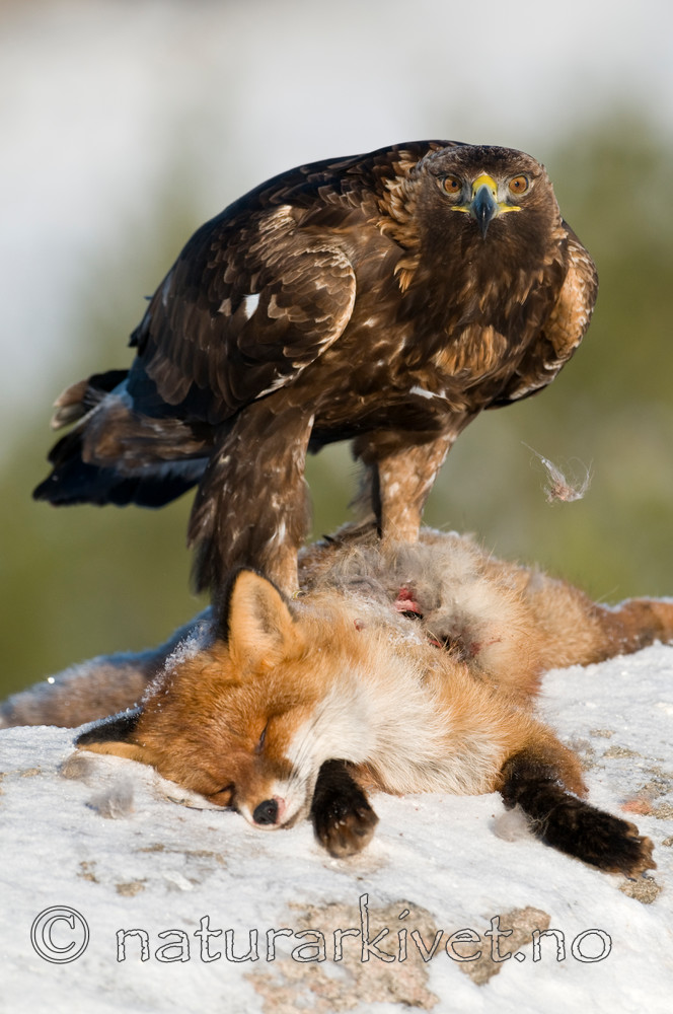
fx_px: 21088
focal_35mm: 750
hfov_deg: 1.8
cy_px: 507
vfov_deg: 2.8
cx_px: 336
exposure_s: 1/1600
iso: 200
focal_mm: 500
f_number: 4.5
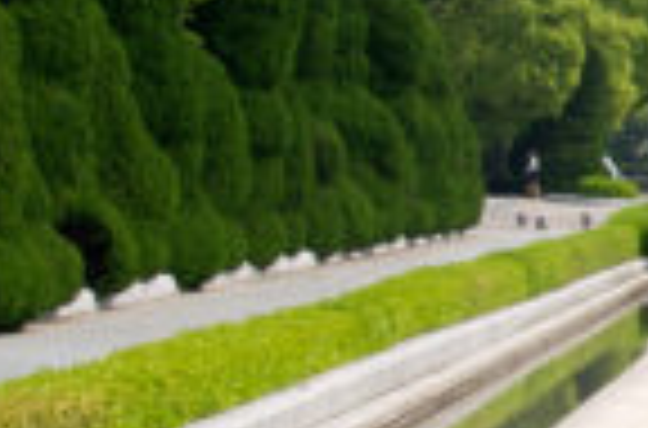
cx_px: 1458
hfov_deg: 8.0
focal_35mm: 241
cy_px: 135
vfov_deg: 5.7
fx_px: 4329
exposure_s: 1/500
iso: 250
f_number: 11
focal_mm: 35
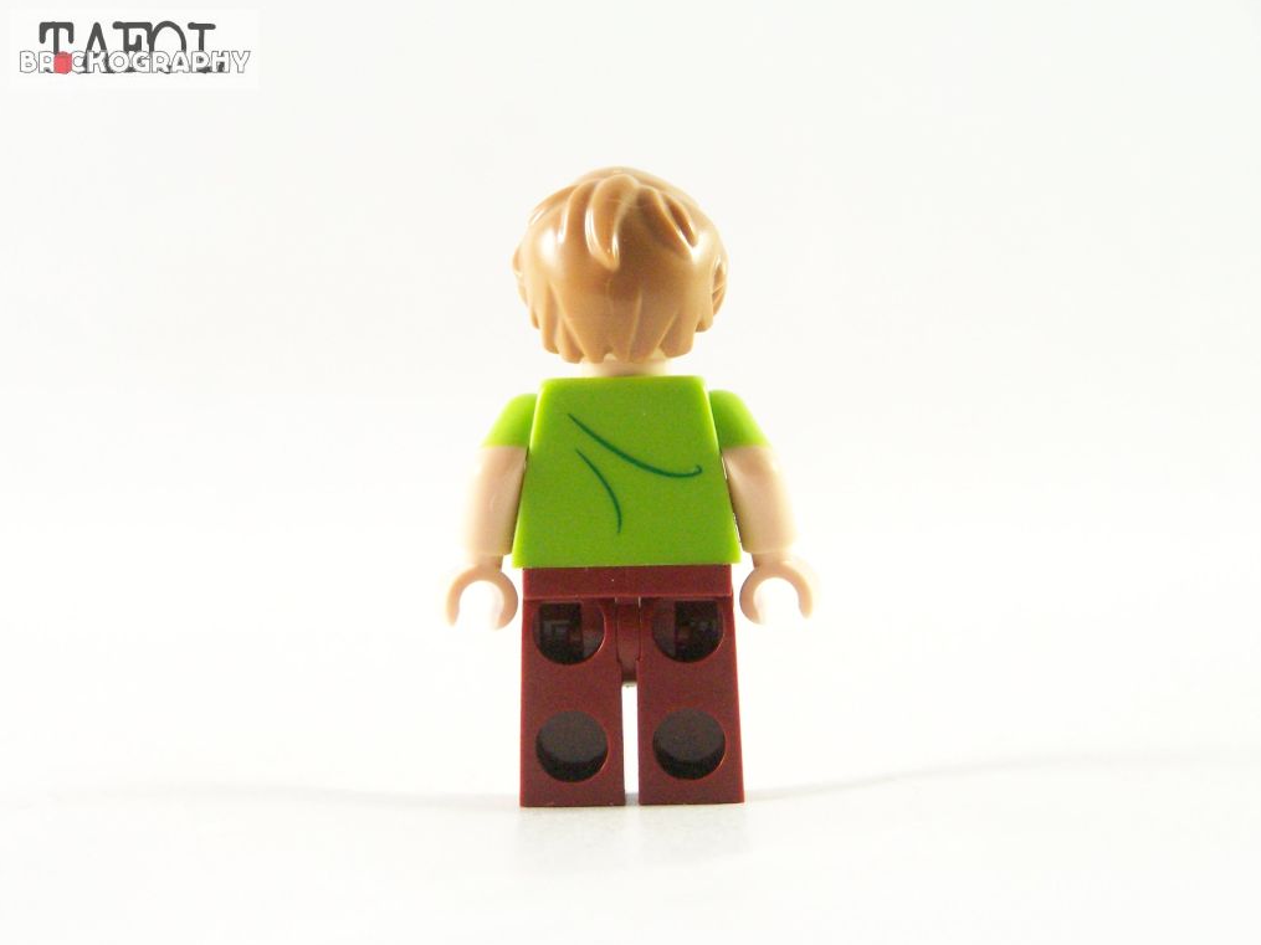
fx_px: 4298
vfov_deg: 12.6
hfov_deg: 16.7
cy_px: 473
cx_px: 634
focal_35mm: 118
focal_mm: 19.4
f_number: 3.6
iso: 400
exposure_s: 1/60
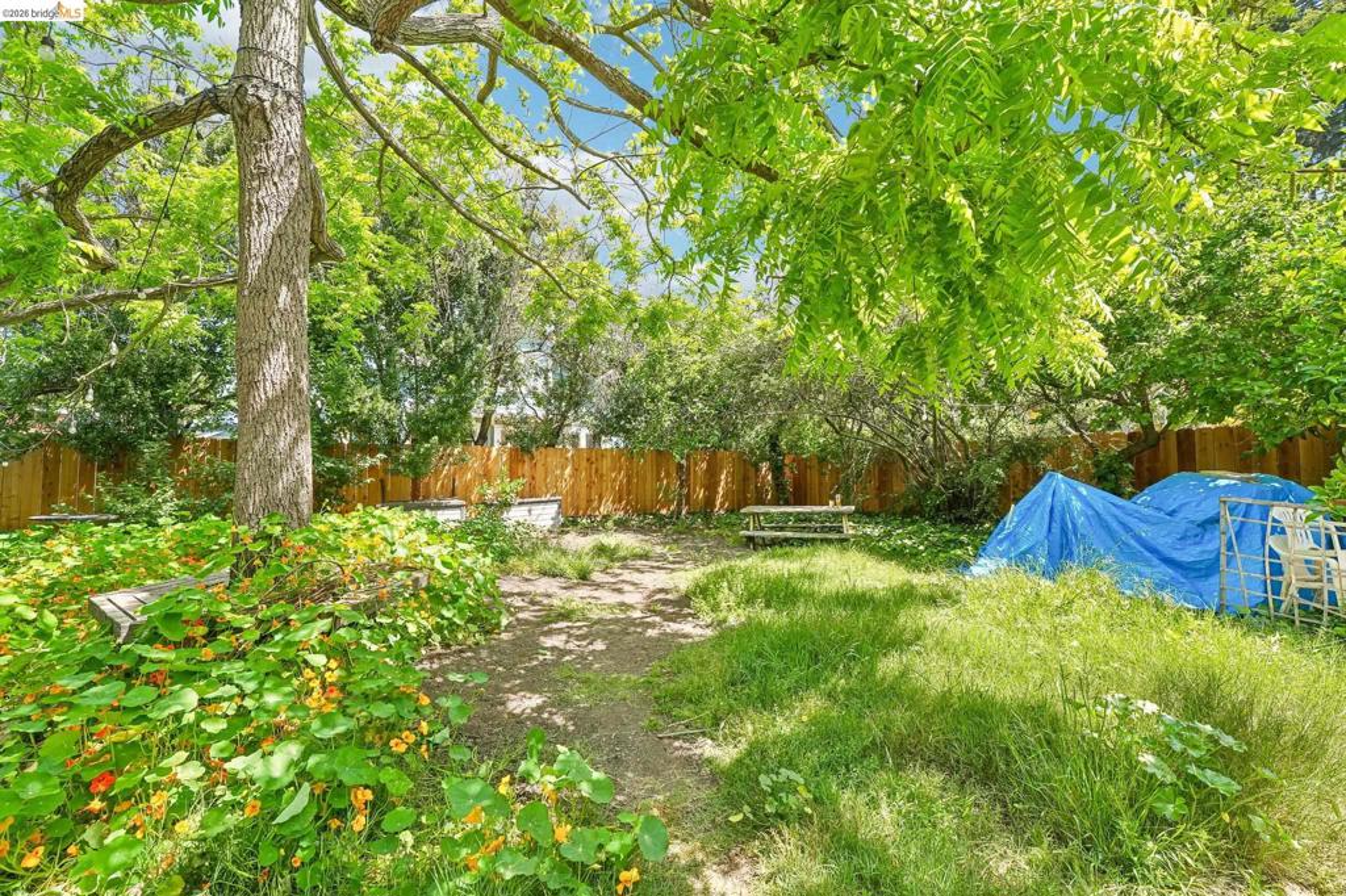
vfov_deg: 81.2
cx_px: 673
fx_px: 523
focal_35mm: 14
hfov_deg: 104.3
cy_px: 448
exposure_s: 1/160
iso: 640
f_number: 8
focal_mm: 14
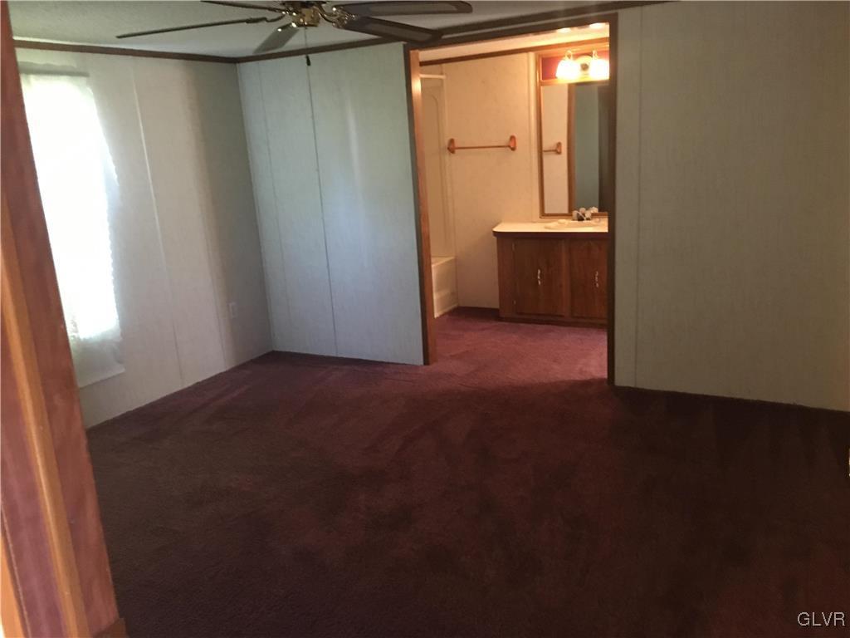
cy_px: 319
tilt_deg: -12.8
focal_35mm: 29
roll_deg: +3.3
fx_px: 712
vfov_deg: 48.2
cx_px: 425
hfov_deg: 61.7
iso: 250
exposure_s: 1/15
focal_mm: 4.15
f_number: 2.2
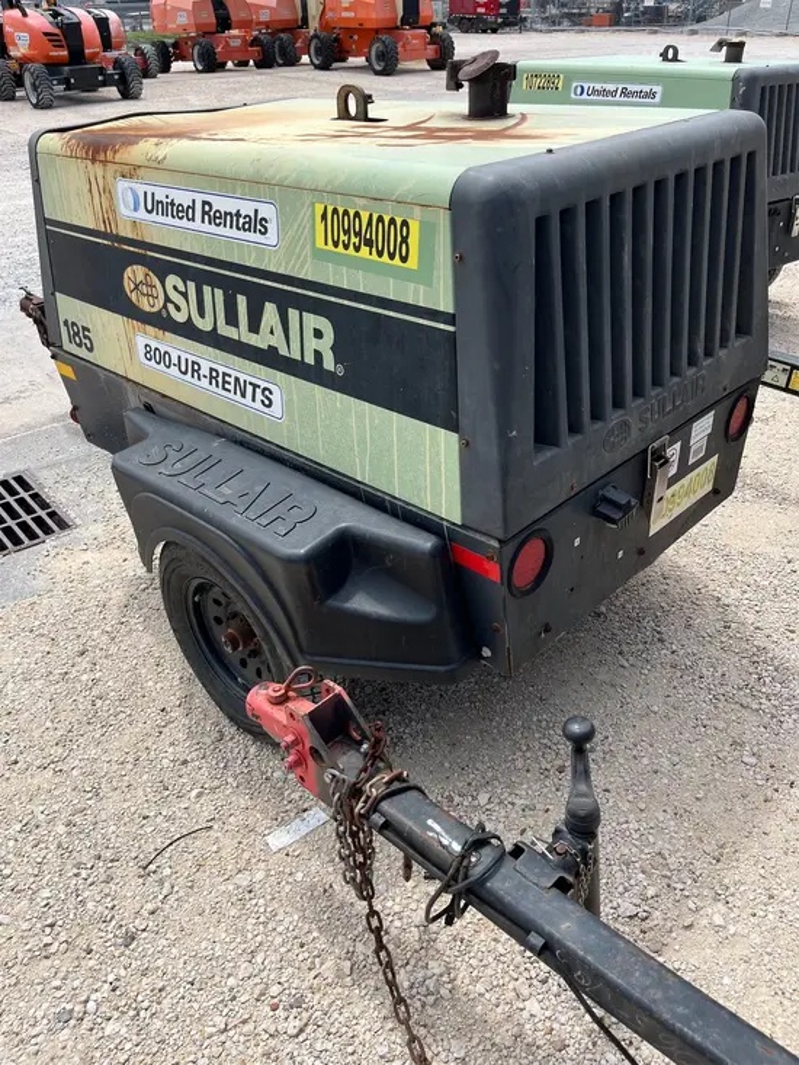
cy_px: 532
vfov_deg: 67.3
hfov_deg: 53.1
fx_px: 800
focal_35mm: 26
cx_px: 400
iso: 50
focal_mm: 5.1
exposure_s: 1/3135
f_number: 1.6
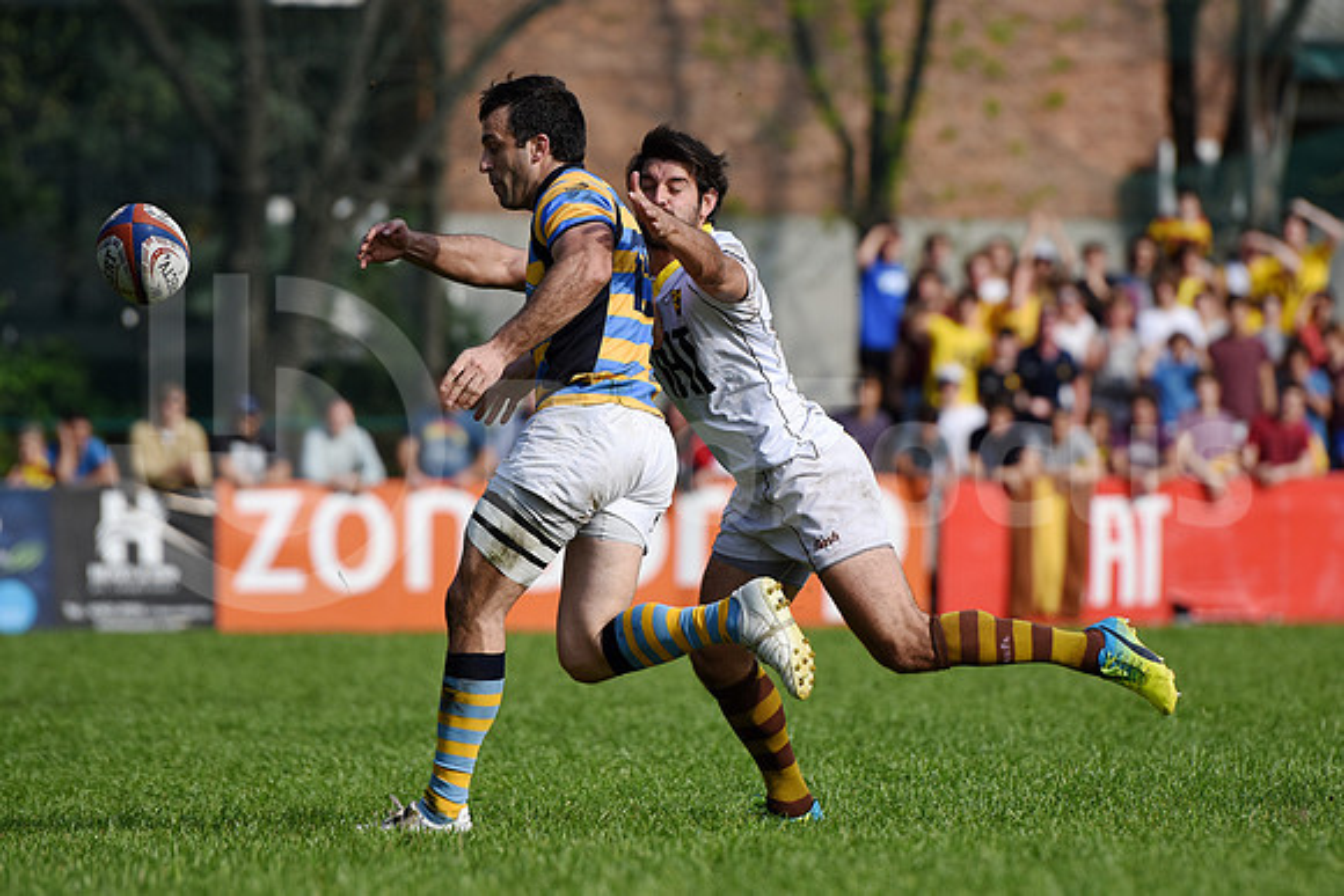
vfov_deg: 4.7
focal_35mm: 292
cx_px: 672
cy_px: 448
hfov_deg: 7.0
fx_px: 10922
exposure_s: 1/4000
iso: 250
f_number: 3.5
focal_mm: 195
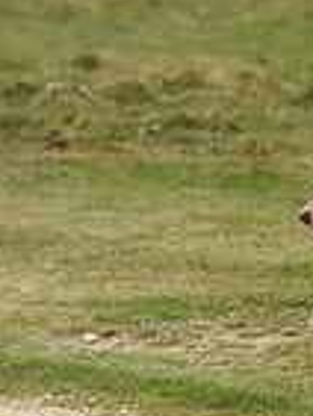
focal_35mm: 483
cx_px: 806
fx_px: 5814
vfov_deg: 4.1
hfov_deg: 3.0
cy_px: 227
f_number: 4.5
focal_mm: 122
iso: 1800
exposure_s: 1/1250
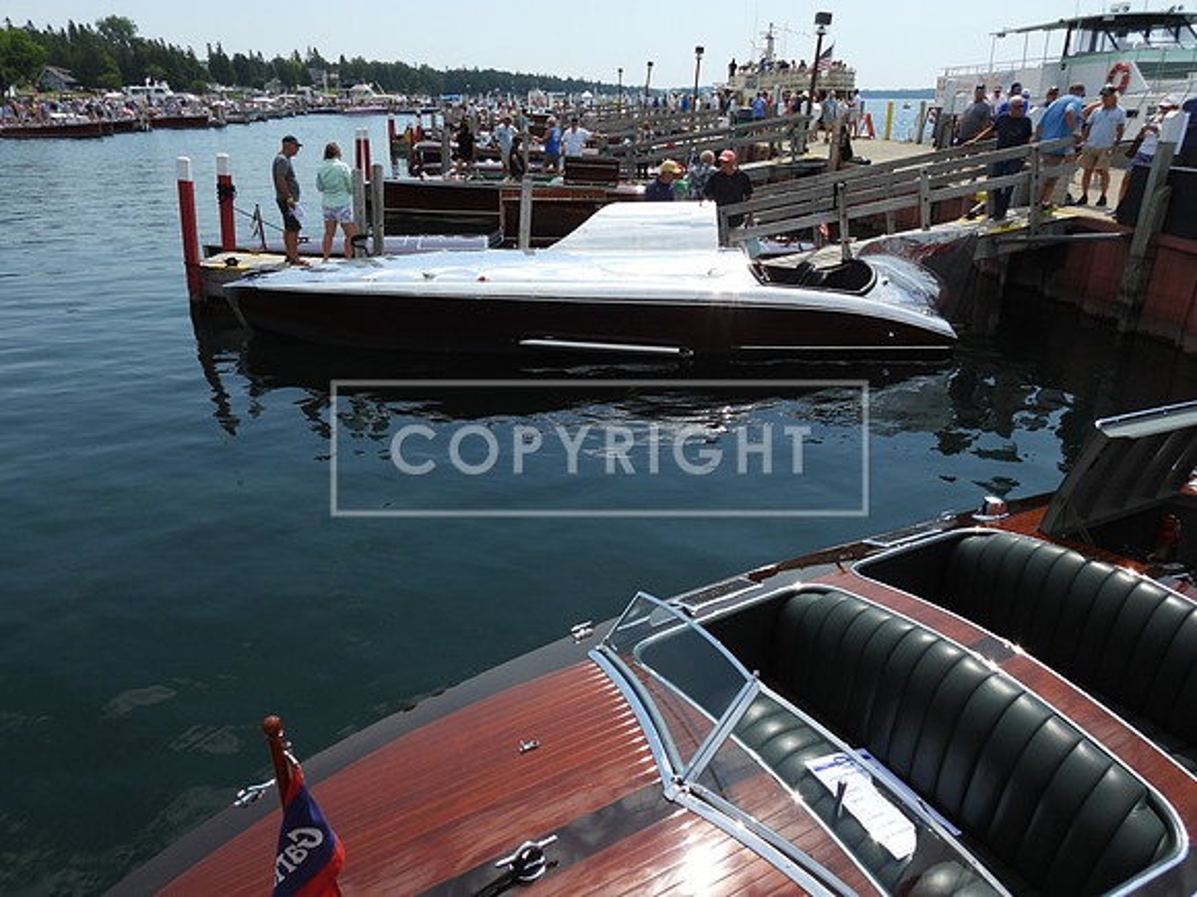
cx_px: 598
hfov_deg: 71.6
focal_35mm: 24
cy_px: 448
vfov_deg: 56.8
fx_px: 830
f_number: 3.5
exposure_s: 1/2000
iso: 100
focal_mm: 4.3
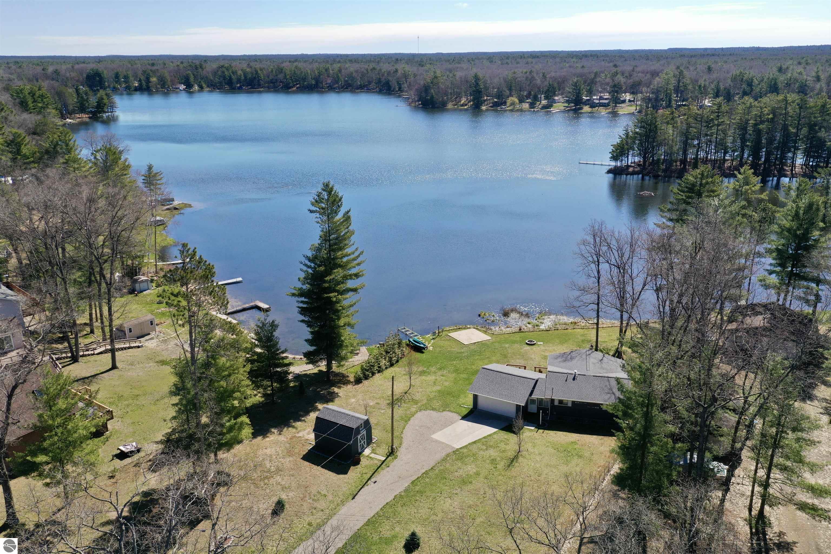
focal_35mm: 28
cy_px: 277
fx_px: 646
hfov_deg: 65.5
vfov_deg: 46.4
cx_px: 416
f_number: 5
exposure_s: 1/240
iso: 100
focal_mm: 10.26
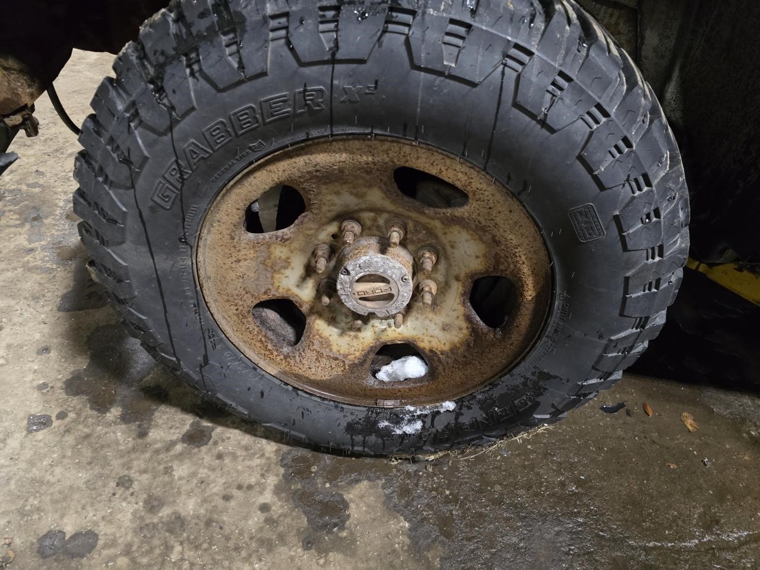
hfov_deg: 73.9
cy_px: 285
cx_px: 380
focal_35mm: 23
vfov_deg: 58.9
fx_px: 505
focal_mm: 6.3
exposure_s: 1/60
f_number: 1.7
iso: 1250
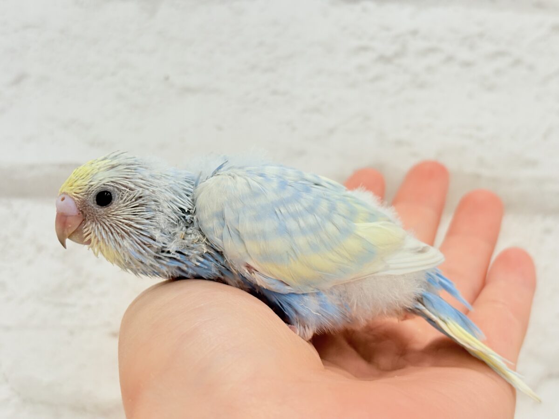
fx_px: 840
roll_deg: -0.6
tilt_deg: -0.8
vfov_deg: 28.0
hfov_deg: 36.8
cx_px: 280
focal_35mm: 52
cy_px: 210
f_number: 1.6
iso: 64
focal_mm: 5.96
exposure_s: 1/100
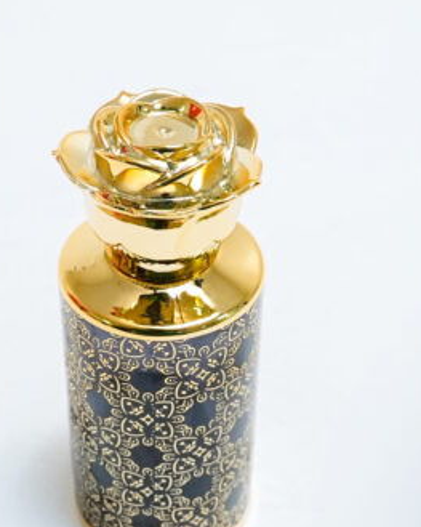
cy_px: 278
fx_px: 1309
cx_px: 181
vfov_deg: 22.7
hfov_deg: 18.3
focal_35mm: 84
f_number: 9
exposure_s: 1/125
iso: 2500
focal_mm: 28
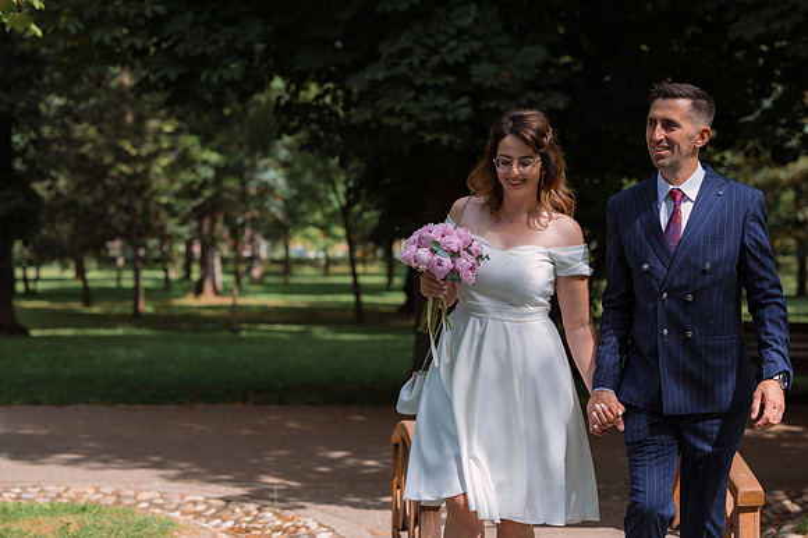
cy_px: 269
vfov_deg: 16.1
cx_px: 404
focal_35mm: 85
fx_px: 1907
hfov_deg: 23.9
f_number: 3.5
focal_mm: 85
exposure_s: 1/800
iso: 400
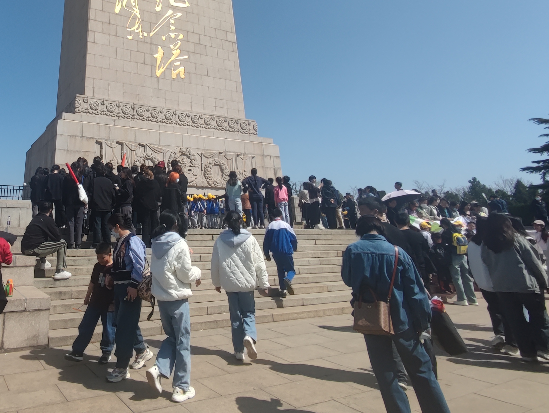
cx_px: 137
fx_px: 381
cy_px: 128
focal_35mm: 24
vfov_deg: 55.3
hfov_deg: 67.0
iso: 50
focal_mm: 1.65
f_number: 2.2
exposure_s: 1/1926
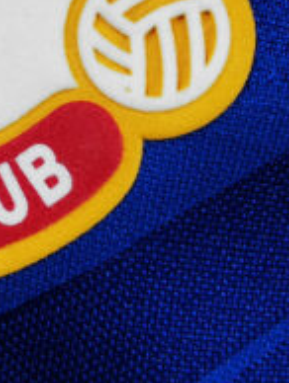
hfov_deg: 7.3
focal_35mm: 201
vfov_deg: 9.8
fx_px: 2233
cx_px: -144
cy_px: 10
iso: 100
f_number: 1.8
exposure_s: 1/50
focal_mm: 5.58
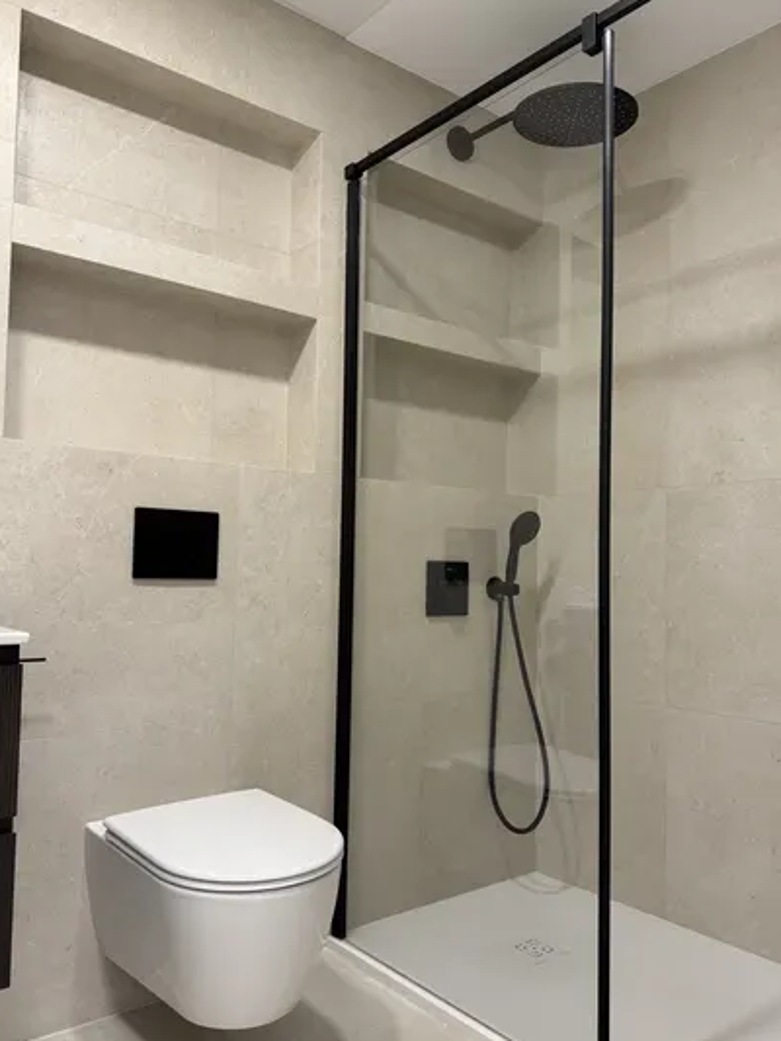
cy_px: 531
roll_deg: -1.3
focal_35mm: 27
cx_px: 389
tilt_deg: +2.9
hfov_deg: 51.4
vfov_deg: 65.3
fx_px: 812
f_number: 1.78
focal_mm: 6.76
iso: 200
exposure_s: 1/100
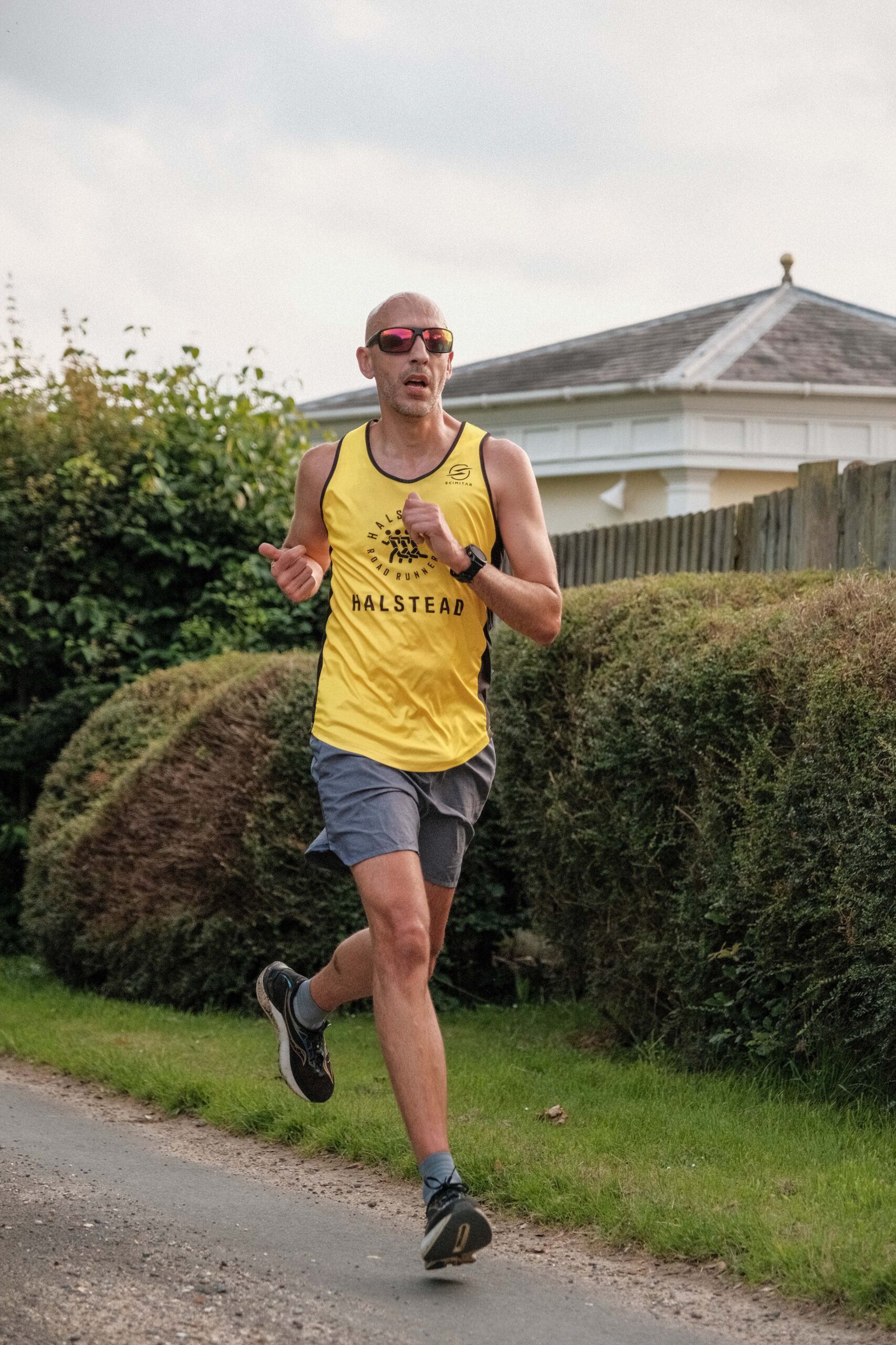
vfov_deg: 24.5
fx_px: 3098
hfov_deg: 16.5
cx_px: 448
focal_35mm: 83
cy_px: 672
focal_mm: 55
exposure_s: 1/1250
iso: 2000
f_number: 2.8
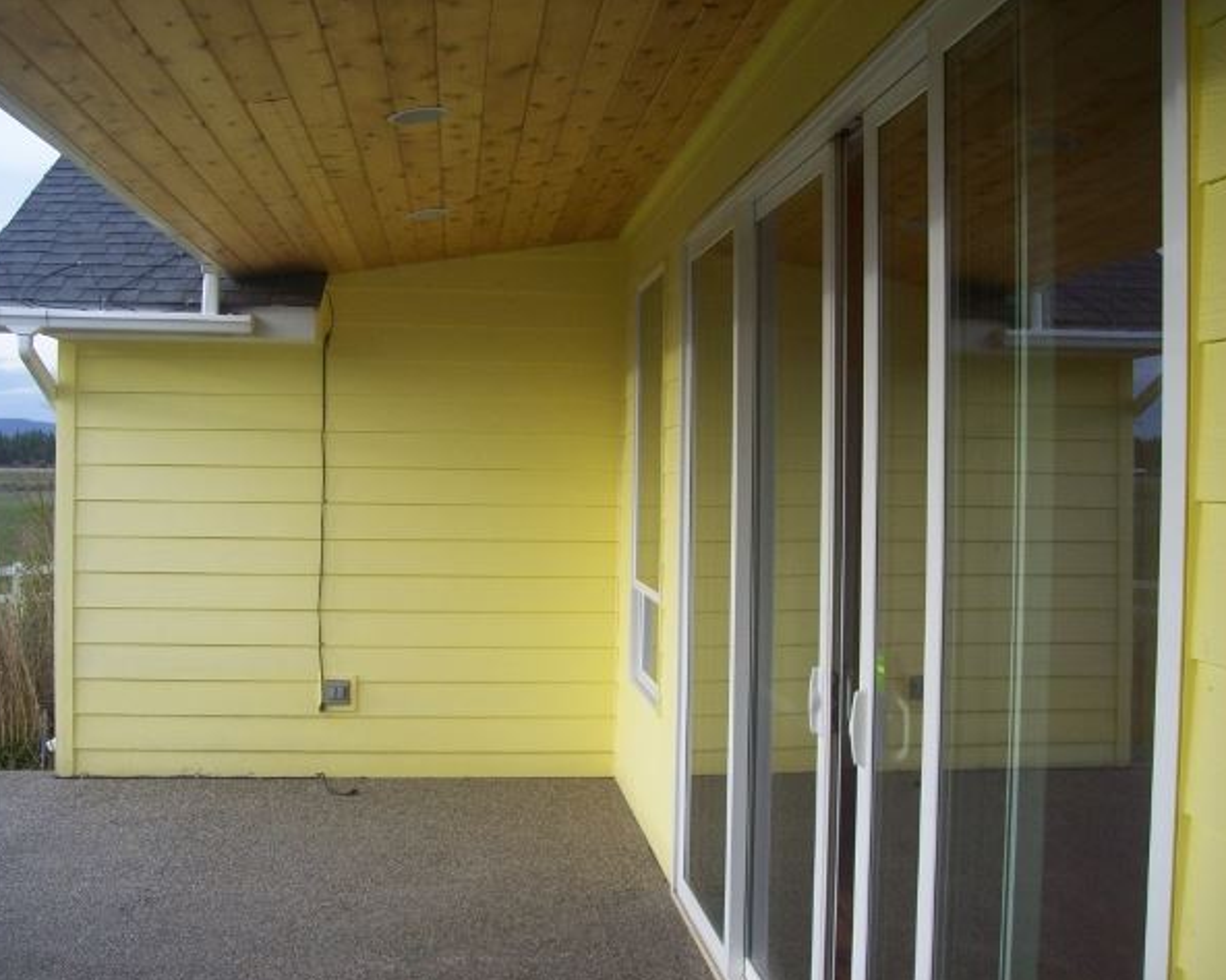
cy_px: 493
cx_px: 570
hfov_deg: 47.9
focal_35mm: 38
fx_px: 1378
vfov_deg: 39.1
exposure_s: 1/298
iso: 80
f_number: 2.7
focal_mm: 6
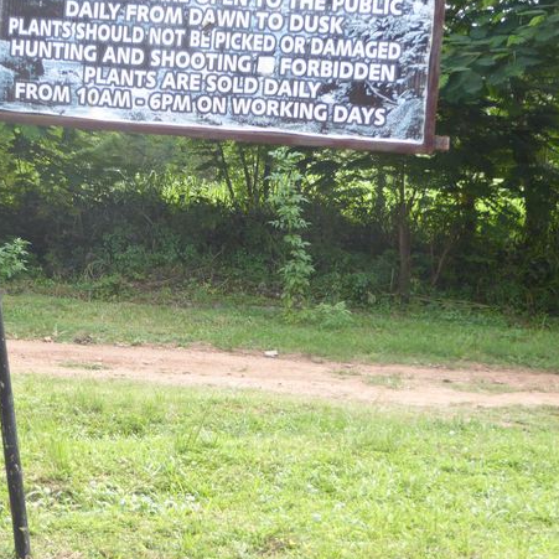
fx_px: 1864
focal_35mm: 102
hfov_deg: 17.0
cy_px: 249
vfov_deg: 17.1
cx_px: 172
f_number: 4.4
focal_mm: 11.7
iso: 125
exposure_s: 1/60
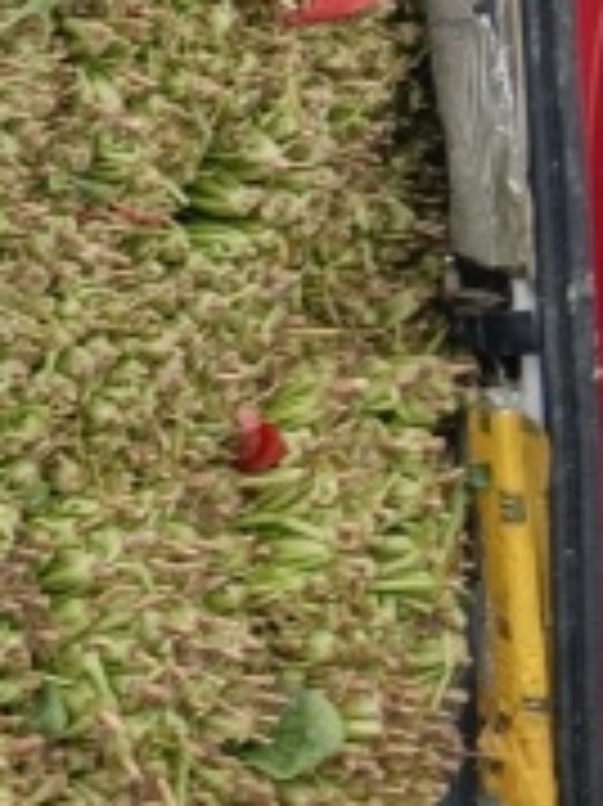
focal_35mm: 155
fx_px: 3604
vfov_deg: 12.7
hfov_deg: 8.5
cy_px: 484
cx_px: -981
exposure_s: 1/111
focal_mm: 4.05
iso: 100
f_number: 1.8
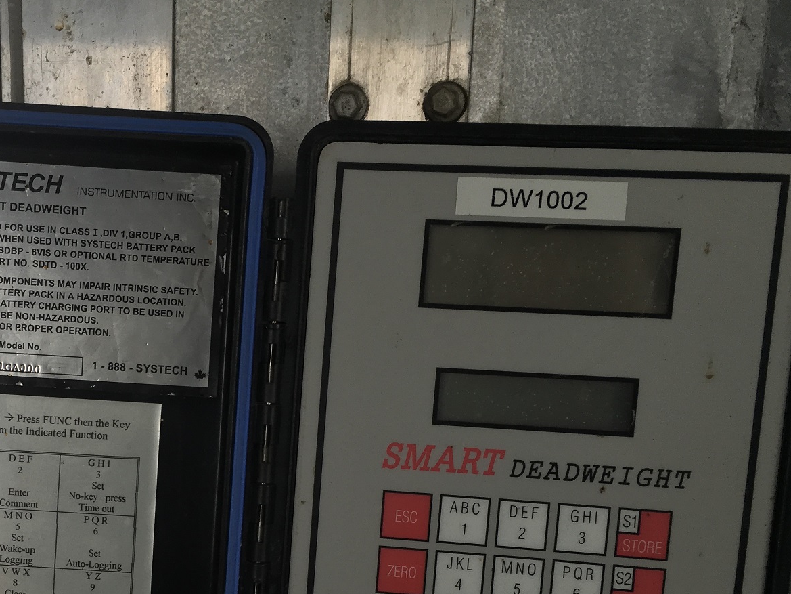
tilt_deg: -11.3
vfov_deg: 28.5
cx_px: 191
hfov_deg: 37.2
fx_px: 1143
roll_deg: +0.9
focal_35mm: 50
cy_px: 479
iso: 40
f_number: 2.2
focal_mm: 4.15
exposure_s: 1/120
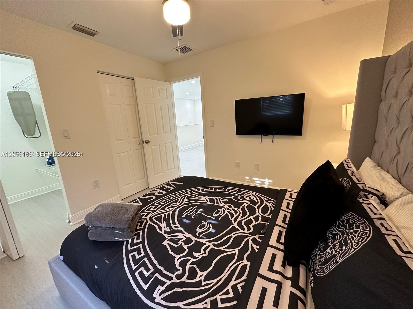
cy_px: 154
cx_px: 206
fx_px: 167
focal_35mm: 14
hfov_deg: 102.1
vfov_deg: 85.7
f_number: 2.2
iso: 200
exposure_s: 1/120
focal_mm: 2.22
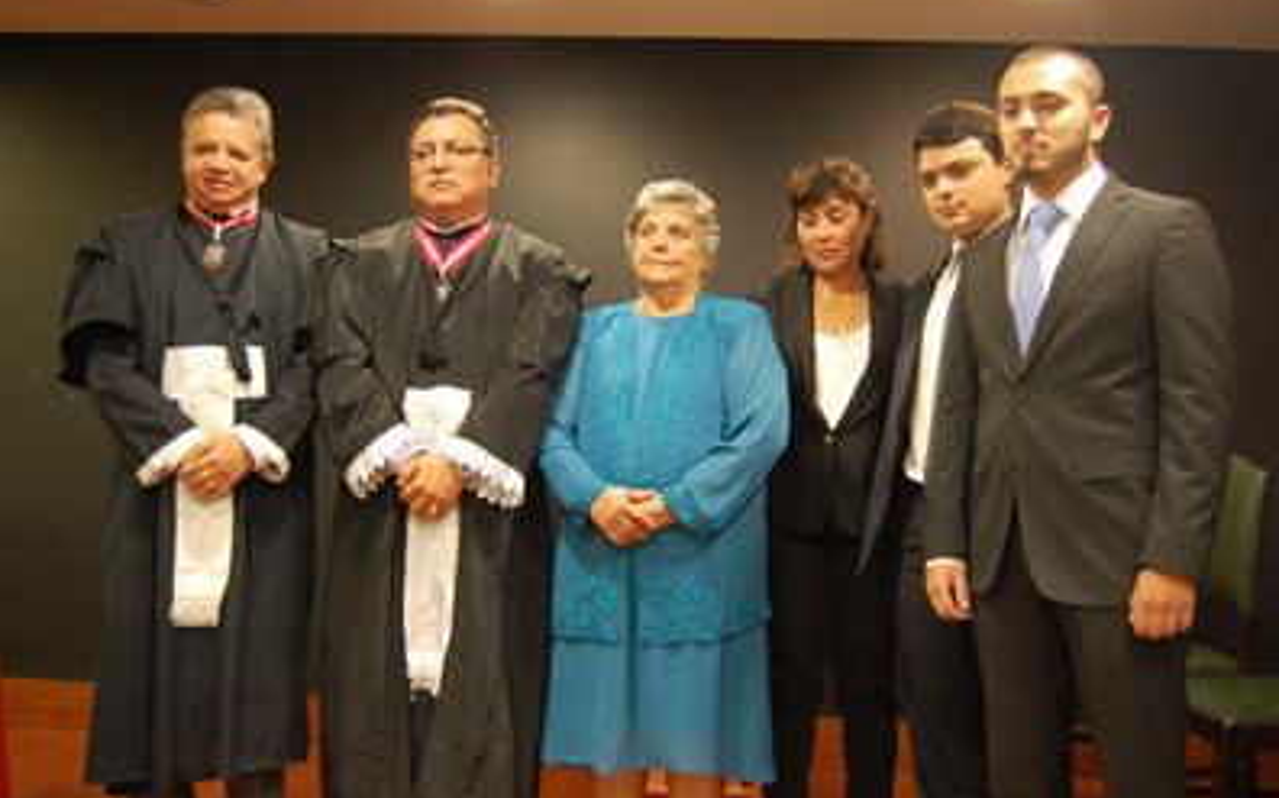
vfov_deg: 35.7
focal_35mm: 36
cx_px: 643
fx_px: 1237
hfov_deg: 54.7
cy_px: 384
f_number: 3.8
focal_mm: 23
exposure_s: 1/25
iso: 800
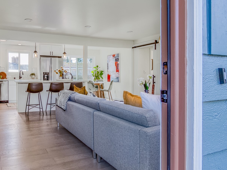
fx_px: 157
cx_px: 78
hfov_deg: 69.8
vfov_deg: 56.8
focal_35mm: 24
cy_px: 83
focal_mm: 9
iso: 100
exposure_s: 1/8
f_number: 9
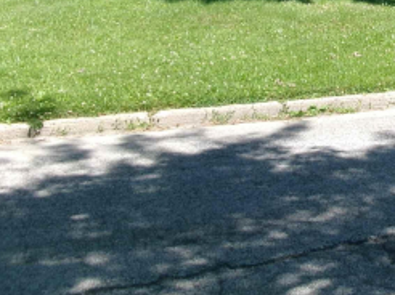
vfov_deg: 18.1
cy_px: -88
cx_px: 430
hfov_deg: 24.1
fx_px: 866
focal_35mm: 76
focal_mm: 5.1
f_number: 10.8
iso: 100
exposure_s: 1/50
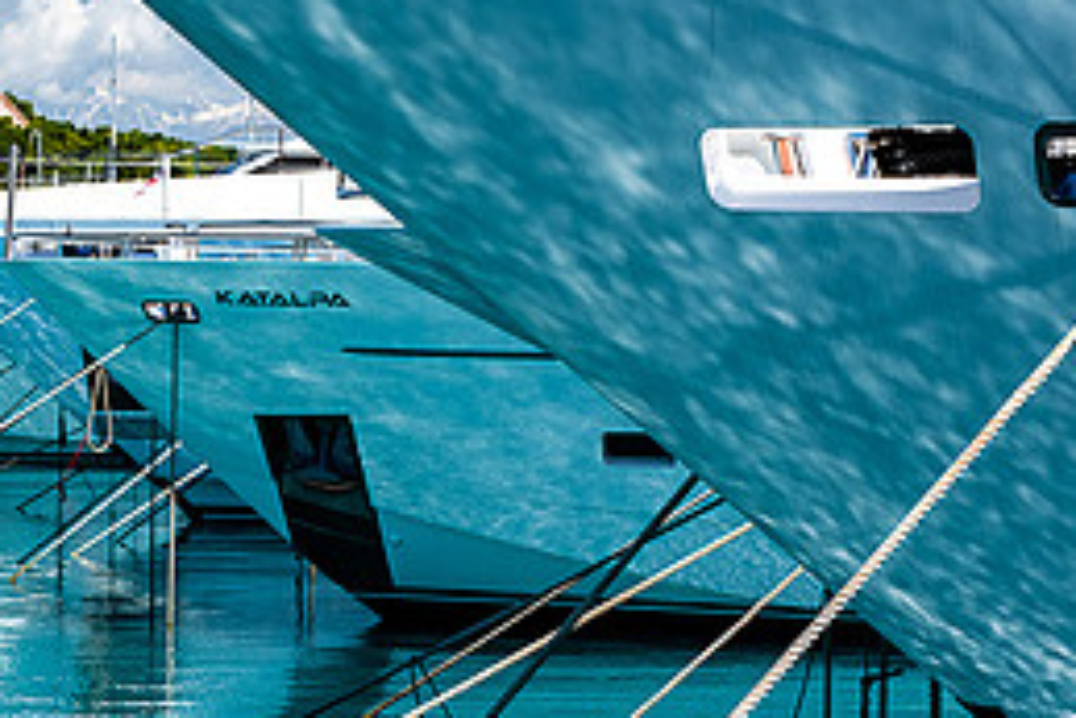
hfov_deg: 10.8
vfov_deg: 7.2
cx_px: 258
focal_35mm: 190
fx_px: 5682
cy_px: 513
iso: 640
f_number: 11
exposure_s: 1/500
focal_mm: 85
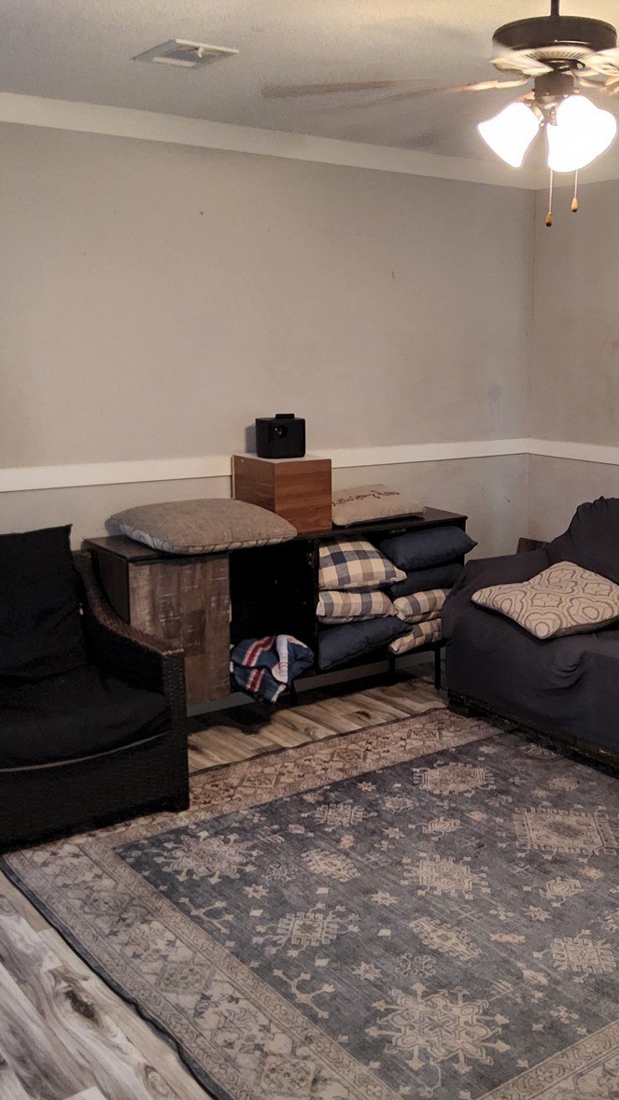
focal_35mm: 37
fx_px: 1079
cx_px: 479
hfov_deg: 31.3
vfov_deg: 54.0
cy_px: 556
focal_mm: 3.08
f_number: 2
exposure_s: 1/60
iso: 800
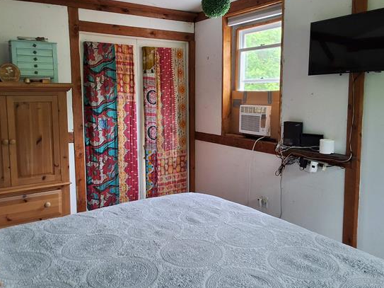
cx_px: 188
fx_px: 366
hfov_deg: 55.4
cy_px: 138
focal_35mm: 33
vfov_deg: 42.9
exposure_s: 1/40
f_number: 1.9
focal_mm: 2.91
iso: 125
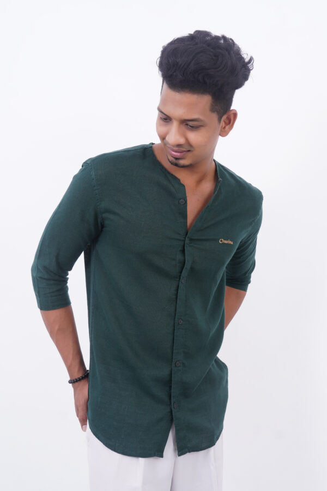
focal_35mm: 50
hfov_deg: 27.3
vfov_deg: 40.0
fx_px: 674
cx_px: 164
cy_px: 246
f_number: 8
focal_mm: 33
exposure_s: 1/100
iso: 200
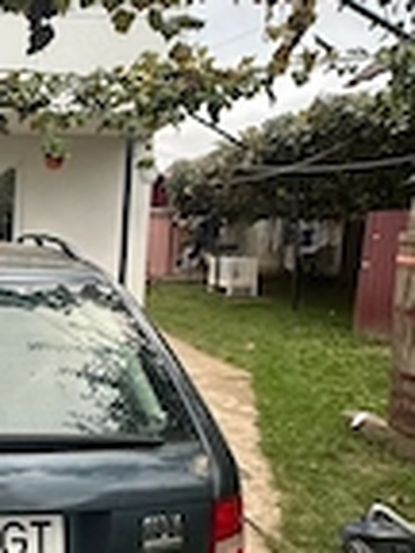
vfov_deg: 47.6
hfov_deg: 32.0
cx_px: -54
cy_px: 334
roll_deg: -0.4
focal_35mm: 39
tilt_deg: -7.8
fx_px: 623
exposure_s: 1/99
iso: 200
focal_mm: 2.22
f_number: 2.2
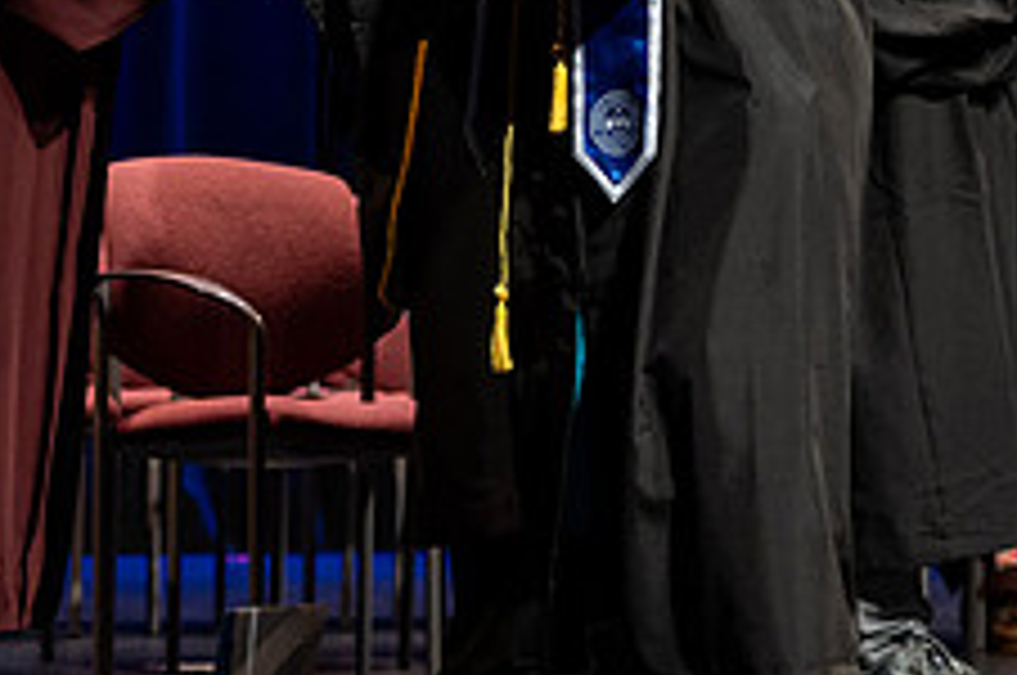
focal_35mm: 180
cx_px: 414
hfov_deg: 11.4
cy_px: 83
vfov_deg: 7.6
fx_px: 5078
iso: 640
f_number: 2.8
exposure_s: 1/250
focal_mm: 70
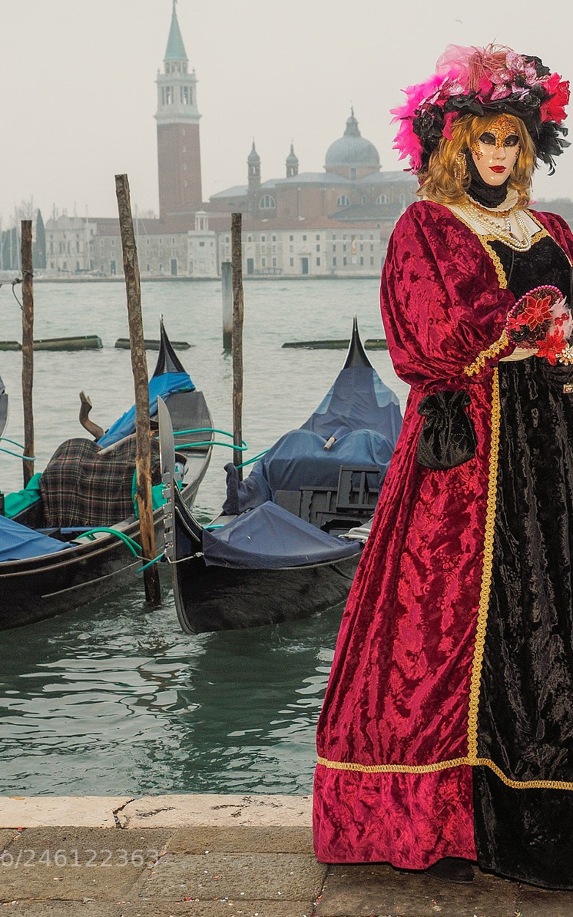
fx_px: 1774
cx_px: 372
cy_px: 458
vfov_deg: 29.0
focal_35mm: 71
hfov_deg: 18.3
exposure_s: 1/125
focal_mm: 25
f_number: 4
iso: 640
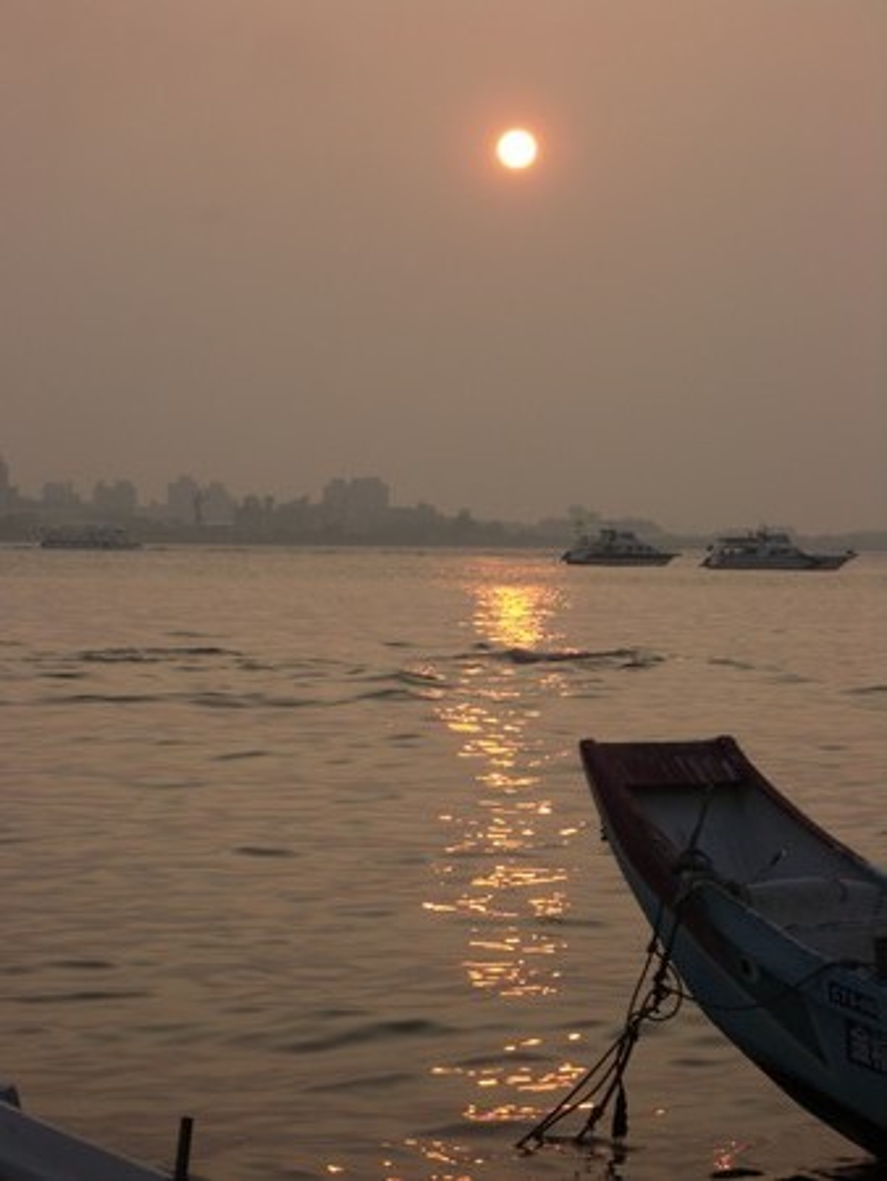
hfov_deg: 14.1
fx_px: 3584
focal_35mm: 105
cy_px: 590
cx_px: 444
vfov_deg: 18.7
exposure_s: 1/320
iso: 80
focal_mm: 17.4
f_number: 4.8
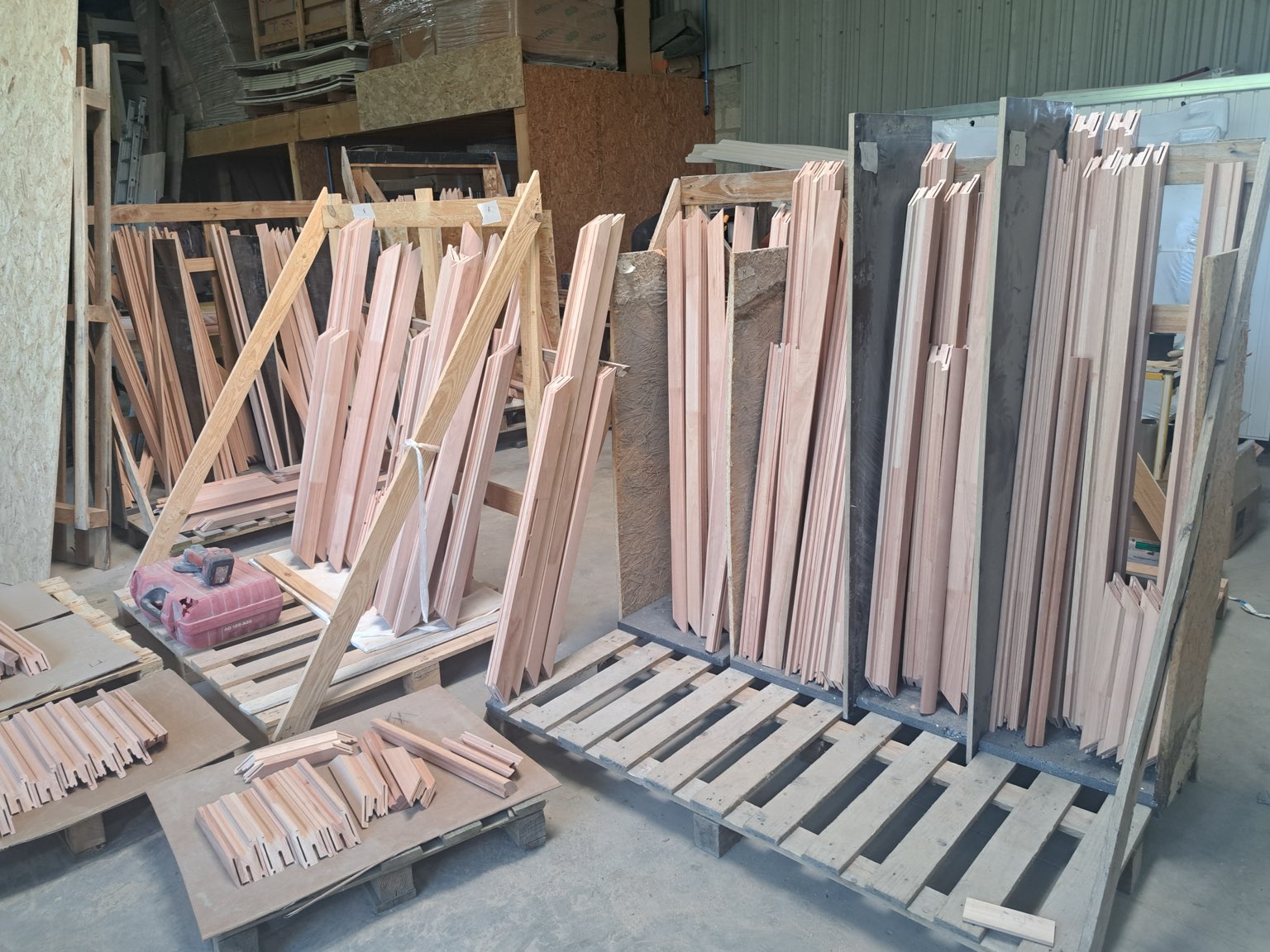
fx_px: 917
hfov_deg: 69.4
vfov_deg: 54.9
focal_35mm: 25
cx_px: 615
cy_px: 469
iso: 100
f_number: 1.8
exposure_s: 1/50
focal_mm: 5.23
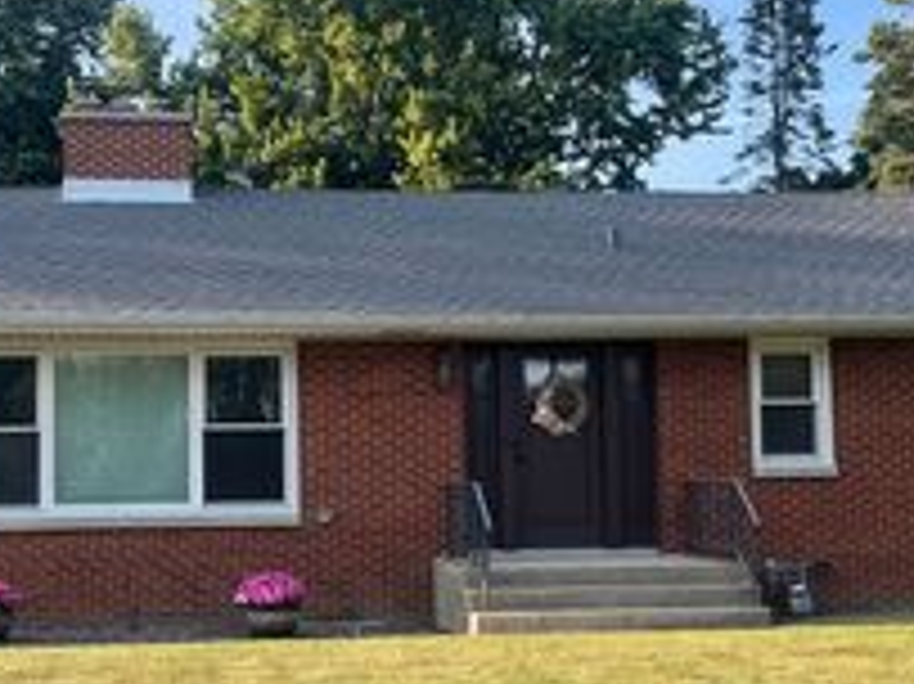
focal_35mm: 64
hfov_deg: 30.1
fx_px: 1689
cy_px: 416
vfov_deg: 22.9
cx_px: 338
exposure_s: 1/1000
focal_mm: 4.2
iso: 32
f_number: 1.6
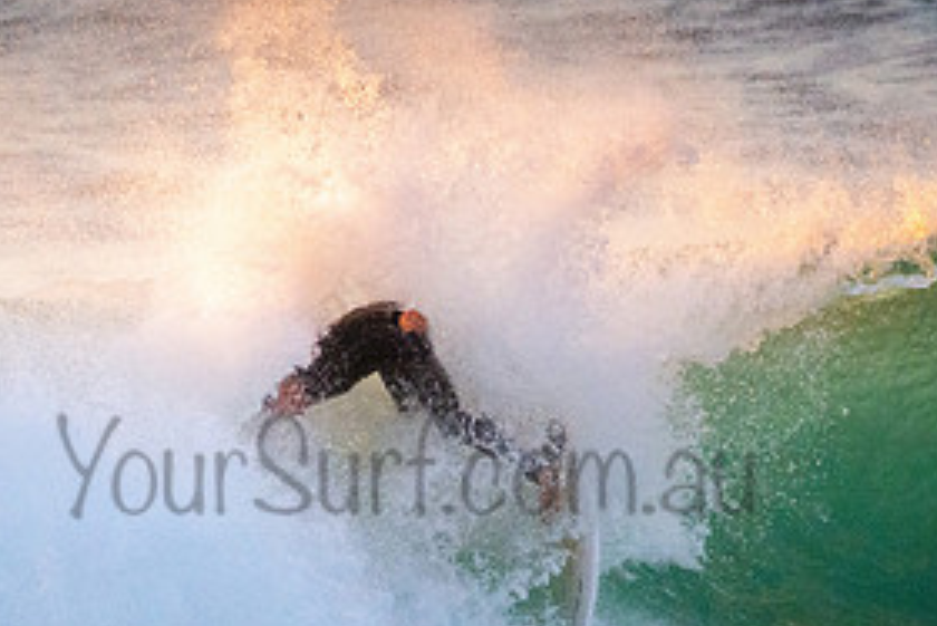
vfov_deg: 0.9
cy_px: 437
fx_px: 40414
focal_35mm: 1552
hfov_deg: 1.3
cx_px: 402
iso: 2500
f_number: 5.6
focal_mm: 500
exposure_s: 1/1600
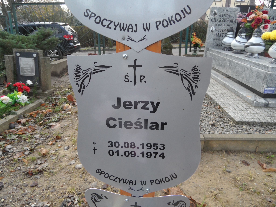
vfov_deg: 56.8
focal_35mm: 24
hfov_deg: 71.6
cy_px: 104
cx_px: 138
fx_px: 191
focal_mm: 3.9
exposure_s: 1/60
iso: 100
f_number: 3.2
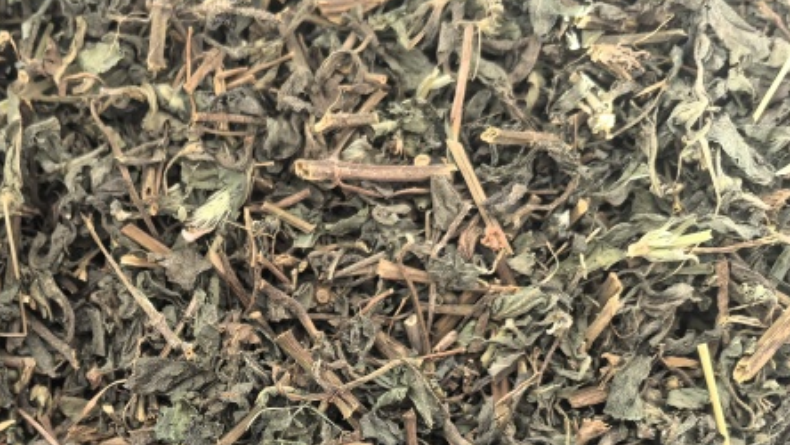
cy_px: 507
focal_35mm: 53
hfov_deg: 37.8
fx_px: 1110
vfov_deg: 21.3
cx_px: 165
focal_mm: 5.75
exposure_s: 1/100
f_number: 2
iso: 640
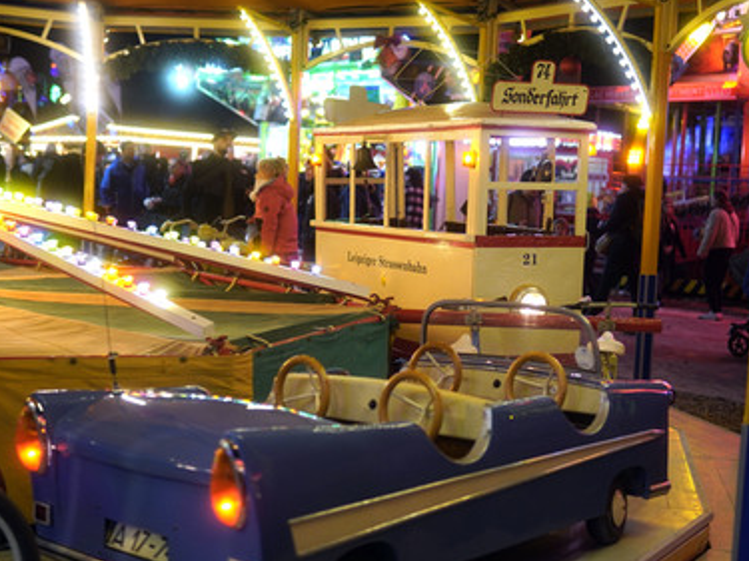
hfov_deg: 36.8
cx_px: 392
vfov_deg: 28.0
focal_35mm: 52
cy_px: 289
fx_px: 1125
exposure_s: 1/250
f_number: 1.4
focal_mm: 30
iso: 640
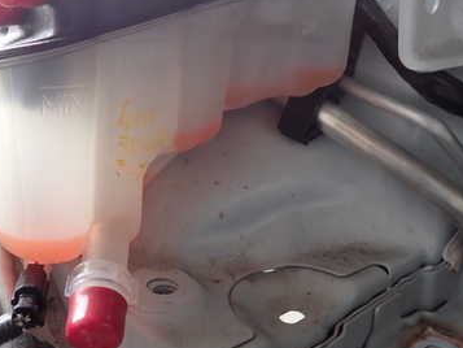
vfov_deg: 34.1
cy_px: 119
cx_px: 141
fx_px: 562
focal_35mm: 42
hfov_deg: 43.9
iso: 125
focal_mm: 4.5
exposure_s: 1/60
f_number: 2
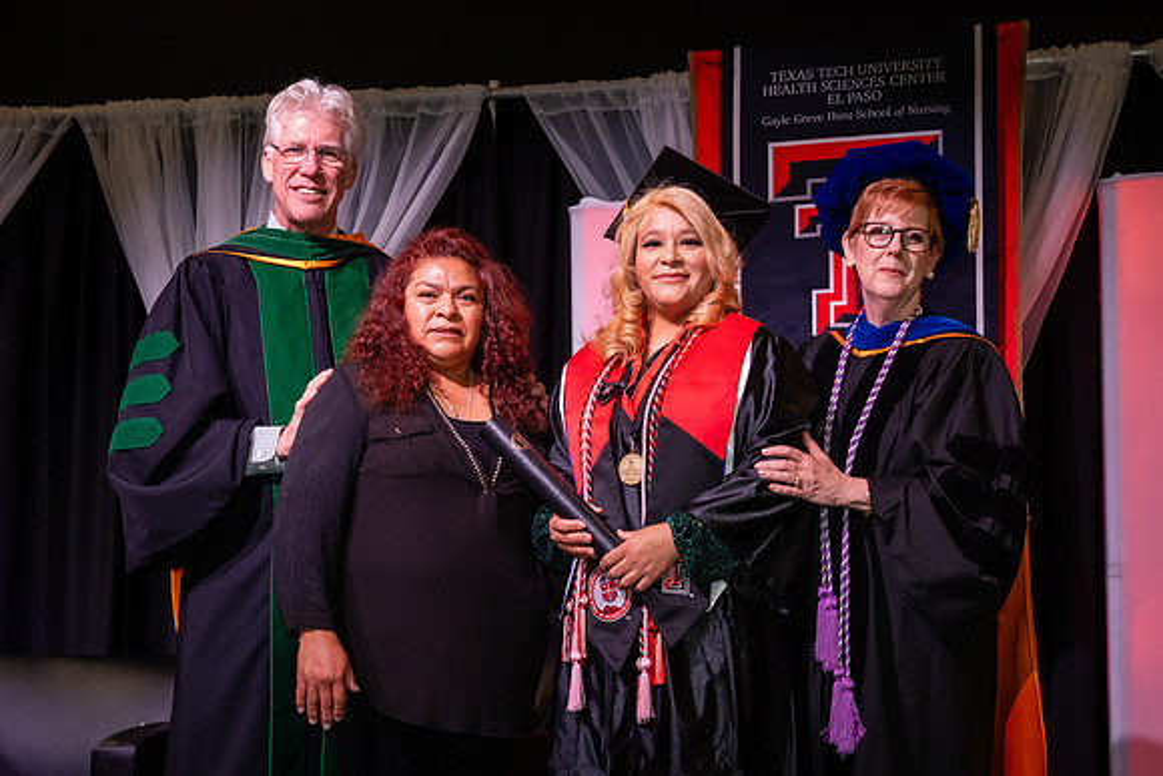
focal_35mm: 64
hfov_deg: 31.2
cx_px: 578
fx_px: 2080
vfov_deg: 21.1
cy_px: 441
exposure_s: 1/160
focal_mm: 48
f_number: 5.6
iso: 1250
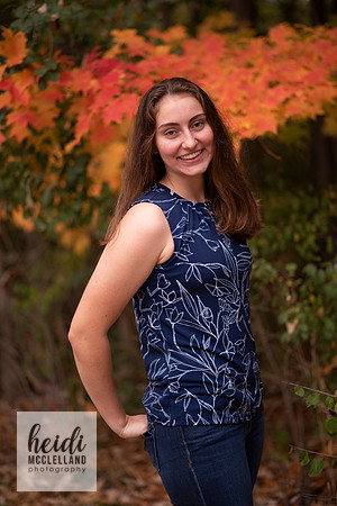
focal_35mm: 85
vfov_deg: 23.9
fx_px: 1193
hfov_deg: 16.1
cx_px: 168
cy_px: 253
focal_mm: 85
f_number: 1.8
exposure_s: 1/160
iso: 160
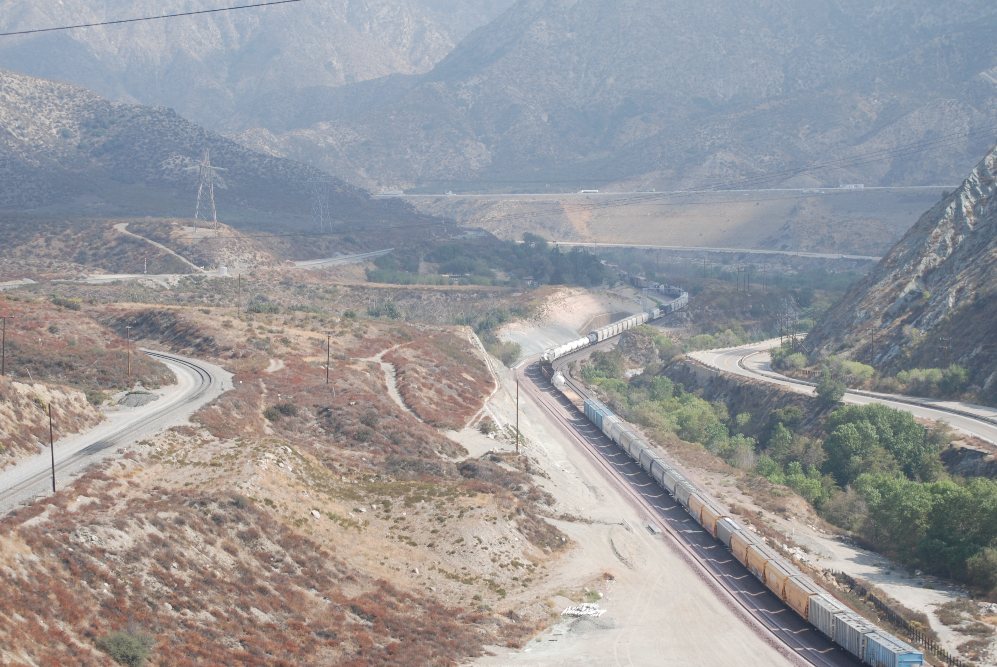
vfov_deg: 13.6
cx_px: 458
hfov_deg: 20.3
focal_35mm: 101
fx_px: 2789
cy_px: 277
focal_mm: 55
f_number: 7.1
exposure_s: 1/200
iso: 100
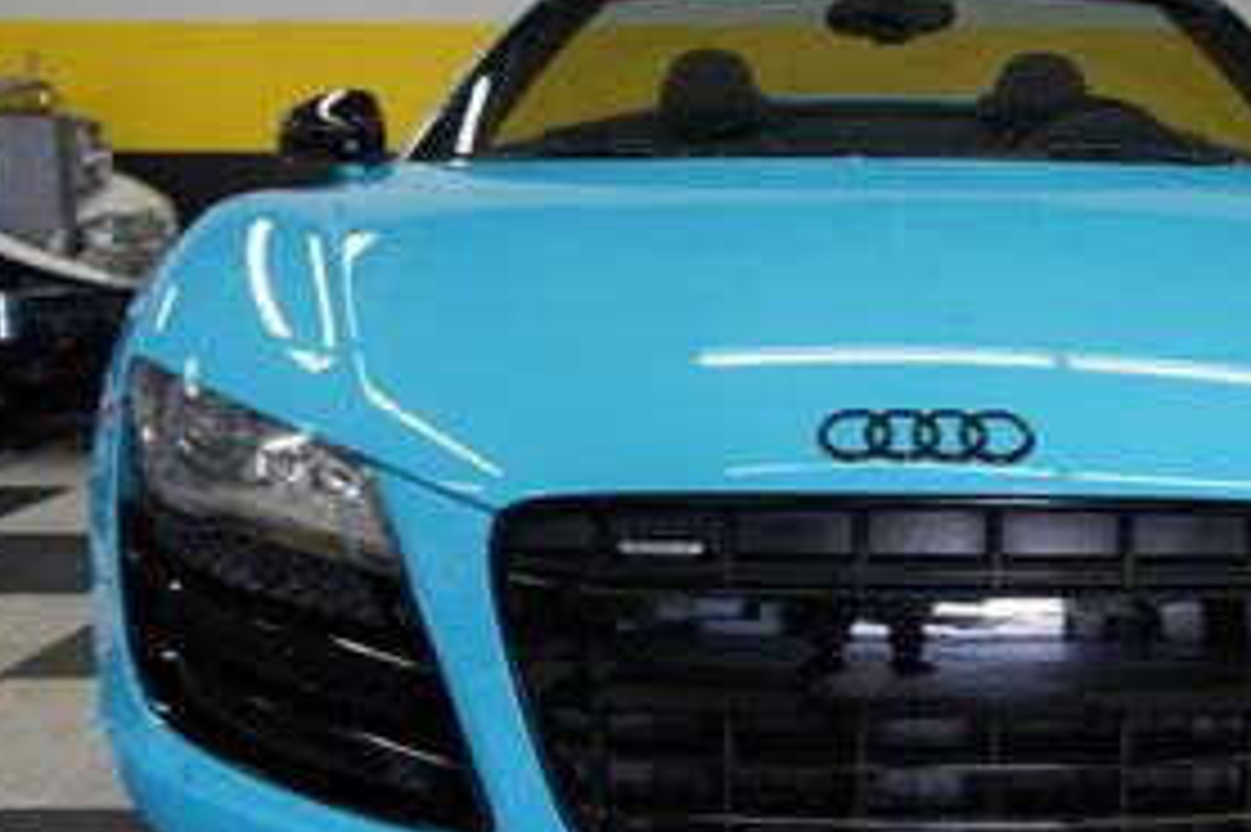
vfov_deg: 27.1
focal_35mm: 50
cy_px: 468
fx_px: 1727
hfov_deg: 39.2
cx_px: 868
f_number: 4.5
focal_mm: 23
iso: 200
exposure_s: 1/40
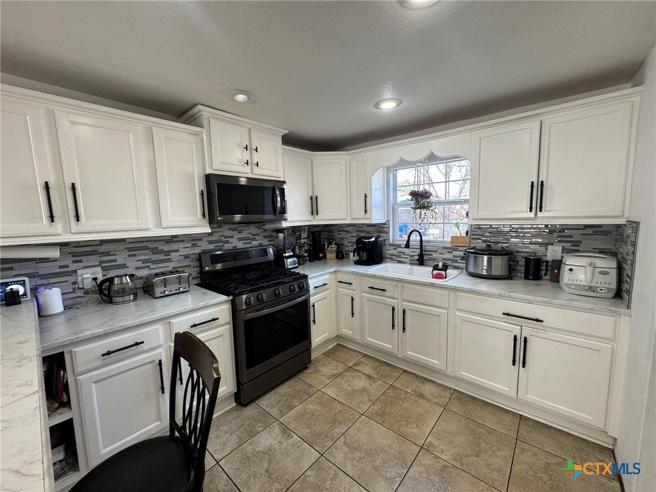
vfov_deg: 85.7
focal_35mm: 14
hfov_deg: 102.1
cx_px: 328
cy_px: 246
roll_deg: +1.0
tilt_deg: -6.8
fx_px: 265
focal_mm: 2.22
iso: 160
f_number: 2.2
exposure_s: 1/120
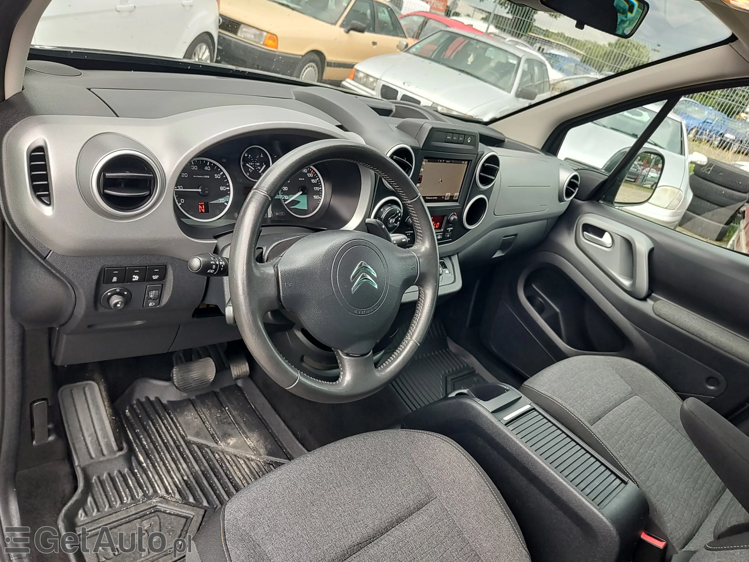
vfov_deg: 58.9
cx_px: 374
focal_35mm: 23
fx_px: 498
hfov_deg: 73.9
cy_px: 281
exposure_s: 1/199
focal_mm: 5.56
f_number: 1.8
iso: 100
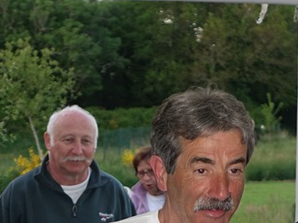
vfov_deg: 9.4
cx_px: 179
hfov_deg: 12.6
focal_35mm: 157
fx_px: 1351
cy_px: 250
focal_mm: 20.6
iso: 250
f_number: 2.8
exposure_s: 1/60
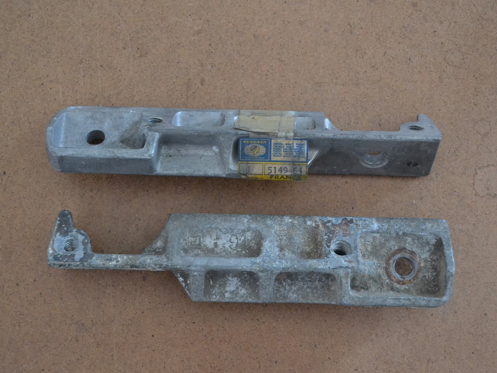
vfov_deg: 26.1
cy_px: 185
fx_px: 804
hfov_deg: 34.3
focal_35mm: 56
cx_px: 252
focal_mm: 34
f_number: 5
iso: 3200
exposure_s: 1/20
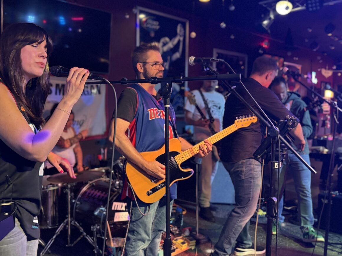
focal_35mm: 26
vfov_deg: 53.1
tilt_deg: -4.3
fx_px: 257
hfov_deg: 67.3
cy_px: 128
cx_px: 171
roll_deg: -0.7
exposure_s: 1/41
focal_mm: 5.96
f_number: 1.6
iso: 500
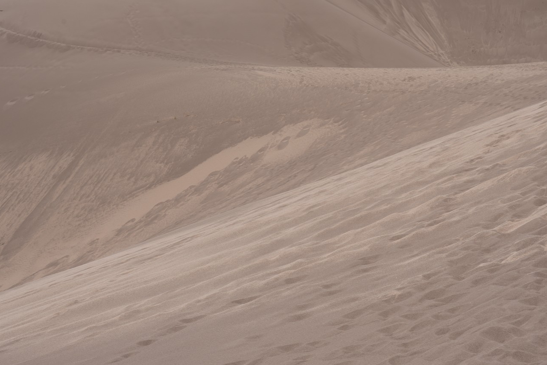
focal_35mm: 64
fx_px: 973
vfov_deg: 21.2
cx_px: 282
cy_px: 126
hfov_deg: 31.4
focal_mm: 41
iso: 80
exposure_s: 1/160
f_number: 14
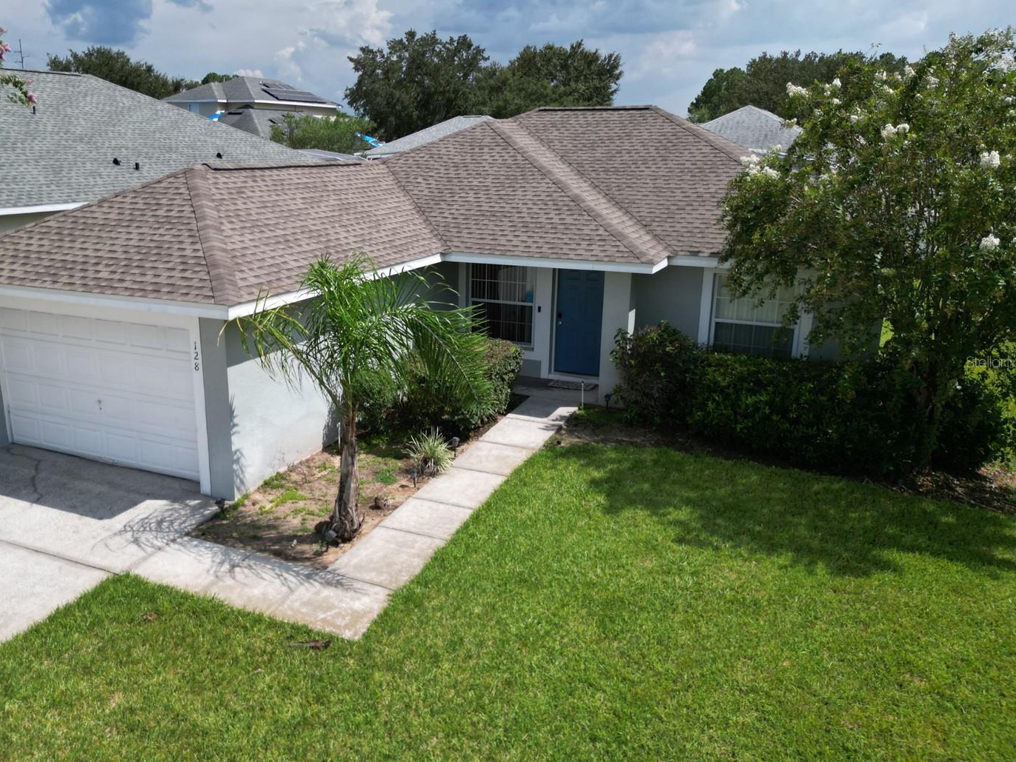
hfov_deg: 63.2
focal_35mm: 28
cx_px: 443
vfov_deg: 49.7
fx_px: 822
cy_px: 361
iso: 120
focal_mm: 6.72
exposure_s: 1/3200
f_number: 1.7
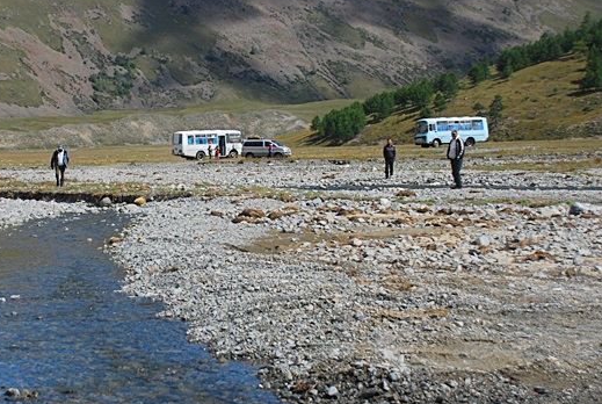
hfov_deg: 27.1
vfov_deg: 18.5
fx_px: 1240
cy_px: 187
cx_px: 187
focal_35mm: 74
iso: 400
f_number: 5.6
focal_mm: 32
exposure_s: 1/2000
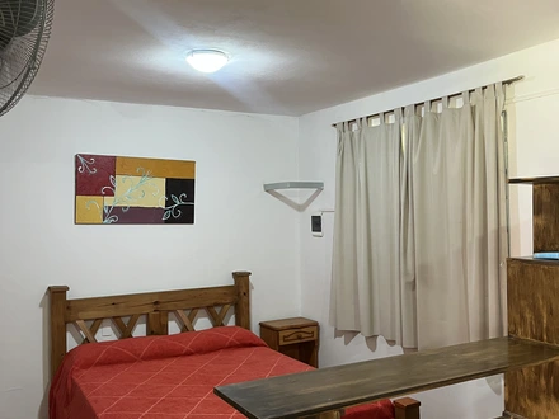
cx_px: 280
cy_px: 210
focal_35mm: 26
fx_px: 420
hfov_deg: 67.3
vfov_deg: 53.1
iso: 320
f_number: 1.6
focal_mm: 5.1
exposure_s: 1/50
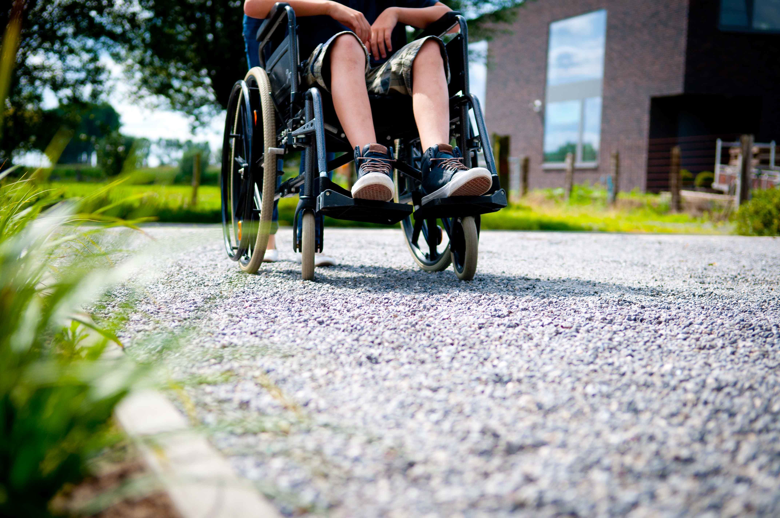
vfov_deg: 23.7
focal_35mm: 57
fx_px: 1233
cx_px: 390
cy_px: 259
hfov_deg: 35.1
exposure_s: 1/2500
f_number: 2.8
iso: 200
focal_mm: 38
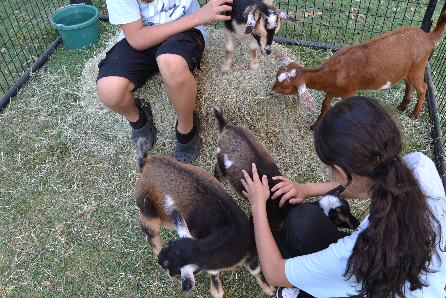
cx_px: 237
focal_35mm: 31
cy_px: 154
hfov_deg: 60.2
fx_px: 384
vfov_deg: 42.3
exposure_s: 1/125
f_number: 5.6
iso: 320
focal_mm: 18
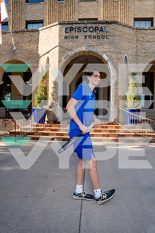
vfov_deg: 69.4
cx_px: 78
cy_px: 116
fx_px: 168
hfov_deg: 49.6
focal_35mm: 26
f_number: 4
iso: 100
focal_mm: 26
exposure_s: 1/250
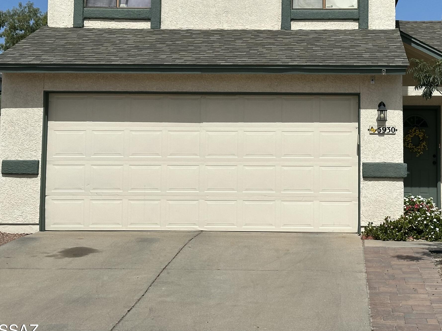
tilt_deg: +5.4
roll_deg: -0.5
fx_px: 1034
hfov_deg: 24.0
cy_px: 77
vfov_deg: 18.1
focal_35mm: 81
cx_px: 297
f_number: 1.78
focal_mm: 6.86
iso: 64
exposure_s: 1/8929
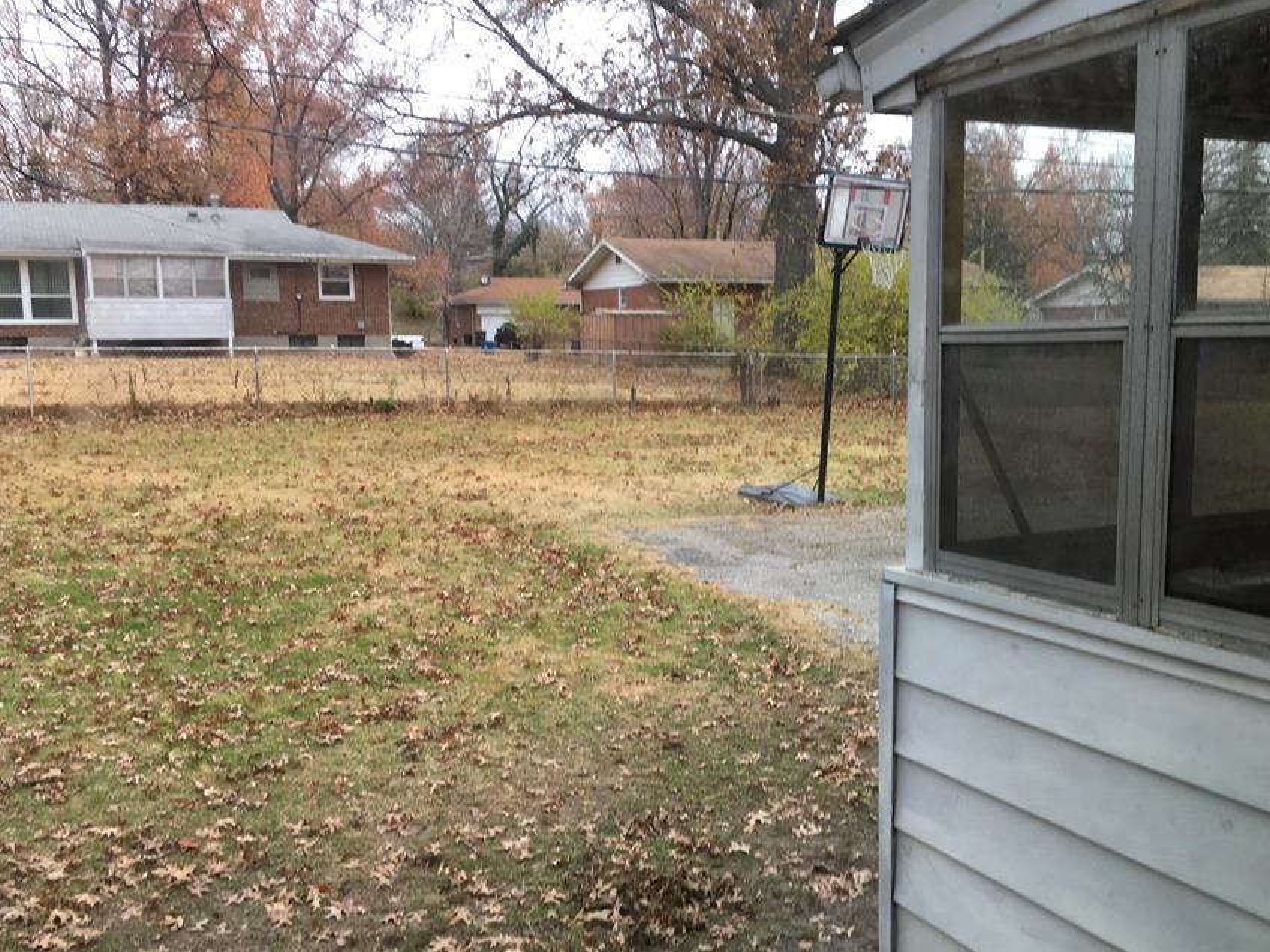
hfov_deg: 52.5
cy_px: 522
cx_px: 719
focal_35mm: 35
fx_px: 1284
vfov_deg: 40.7
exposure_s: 1/60
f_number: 2.2
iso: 25
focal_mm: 4.15
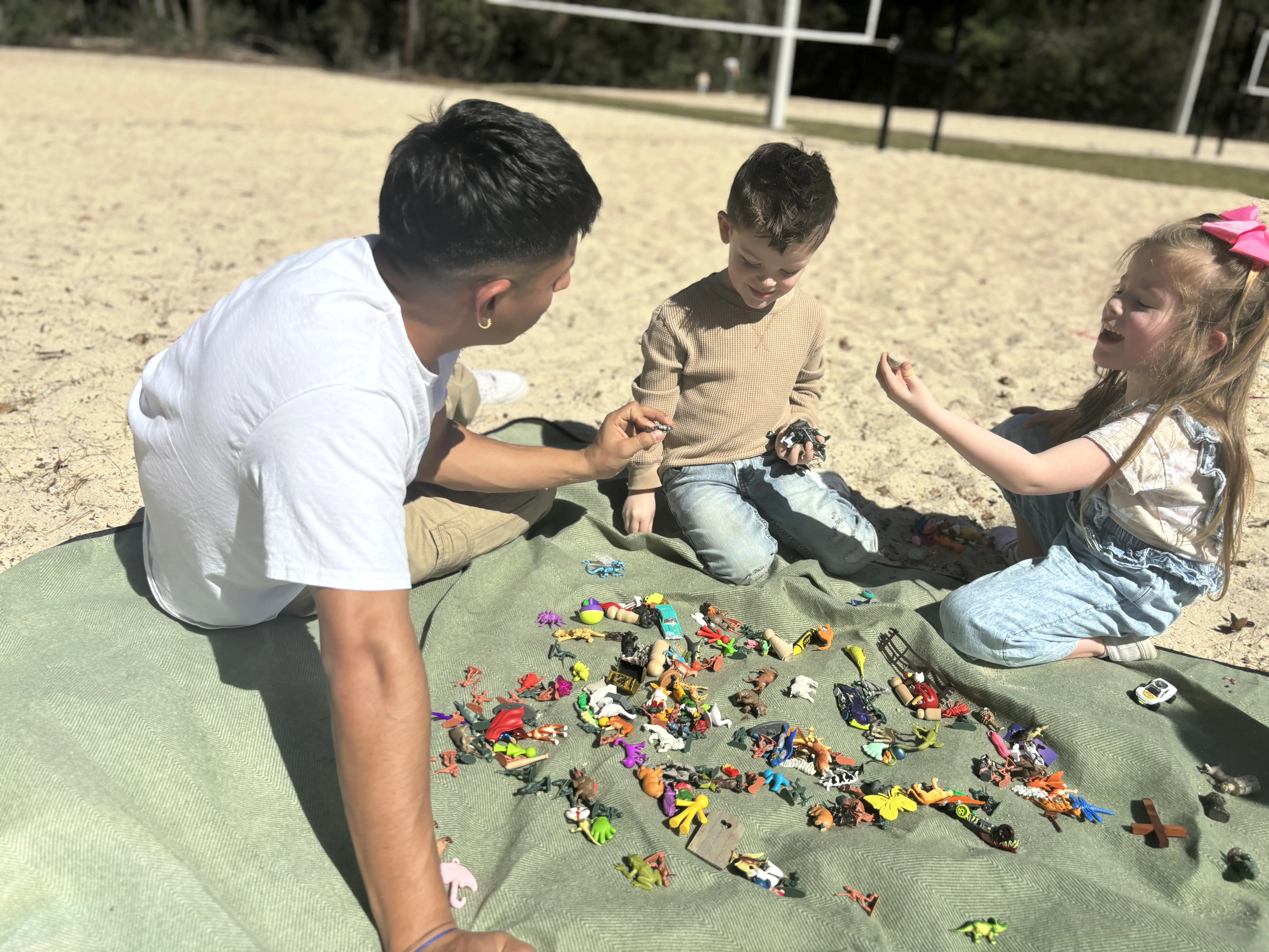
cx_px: 634
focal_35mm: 26
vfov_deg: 53.1
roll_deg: -3.9
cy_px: 476
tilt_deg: -22.7
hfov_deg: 67.3
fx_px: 953
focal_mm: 5.96
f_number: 1.6
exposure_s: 1/6711
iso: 50
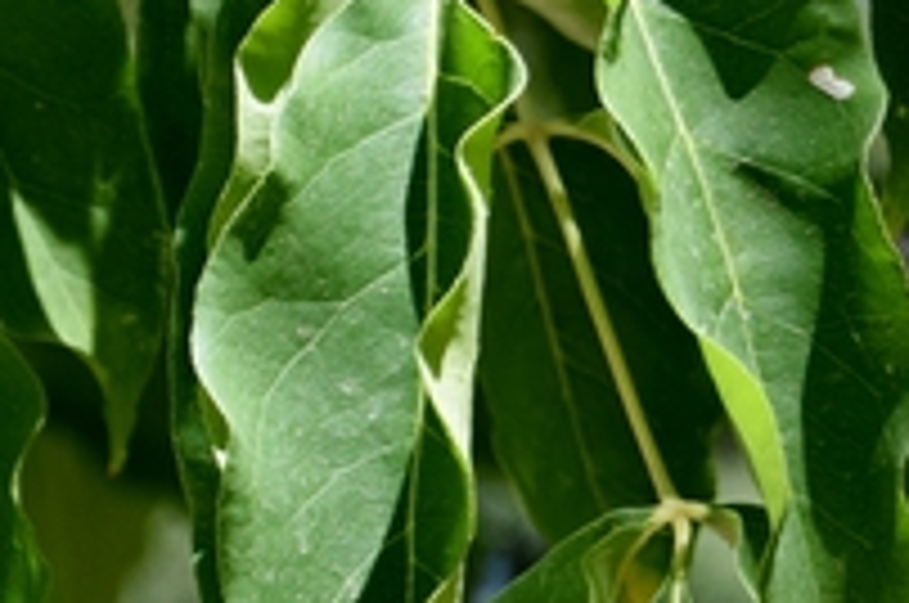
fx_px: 9605
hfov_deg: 5.4
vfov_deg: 3.6
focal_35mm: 381
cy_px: -673
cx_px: -261
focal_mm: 50
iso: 200
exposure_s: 1/320
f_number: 8
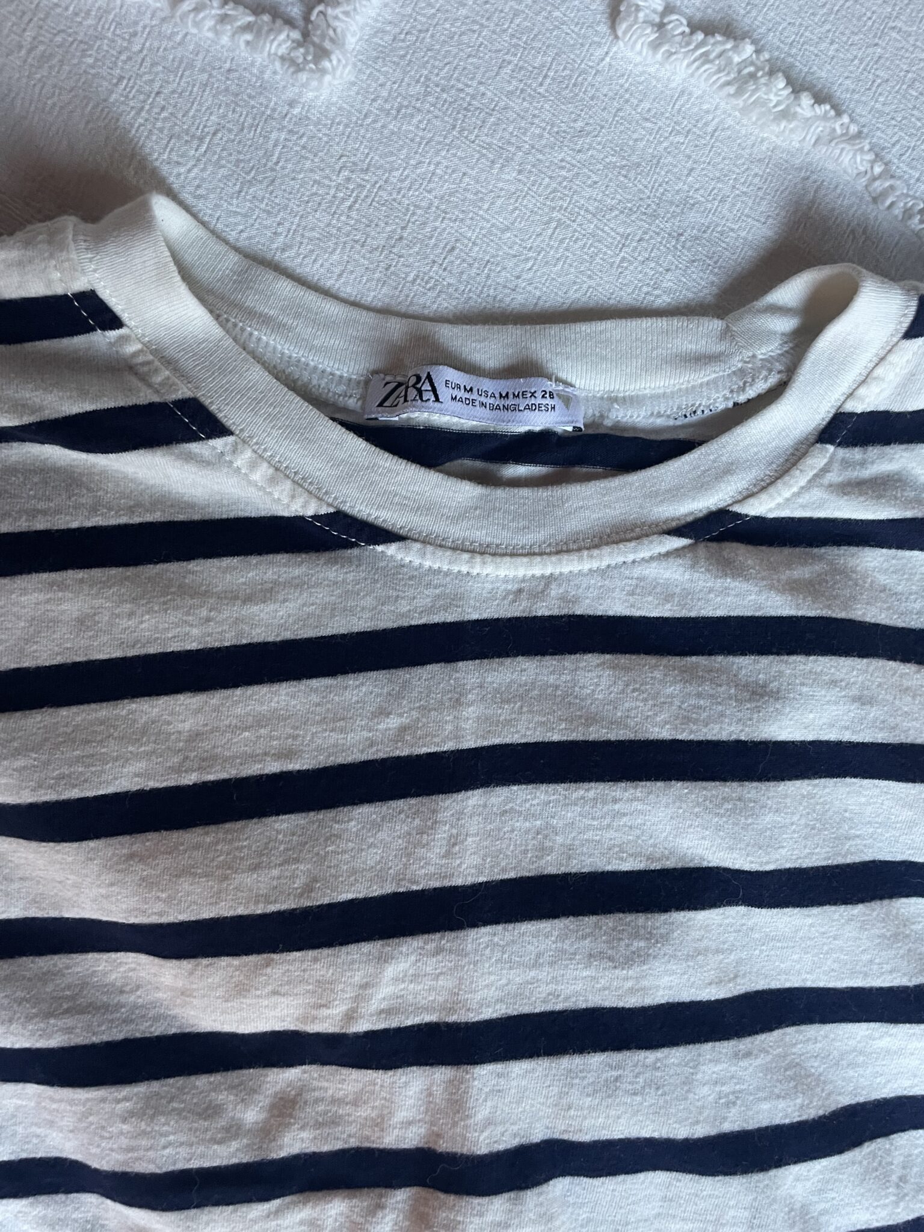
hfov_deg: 53.1
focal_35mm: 26
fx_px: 925
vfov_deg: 67.3
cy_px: 616
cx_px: 462
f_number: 1.6
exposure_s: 1/60
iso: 160
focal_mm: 4.2
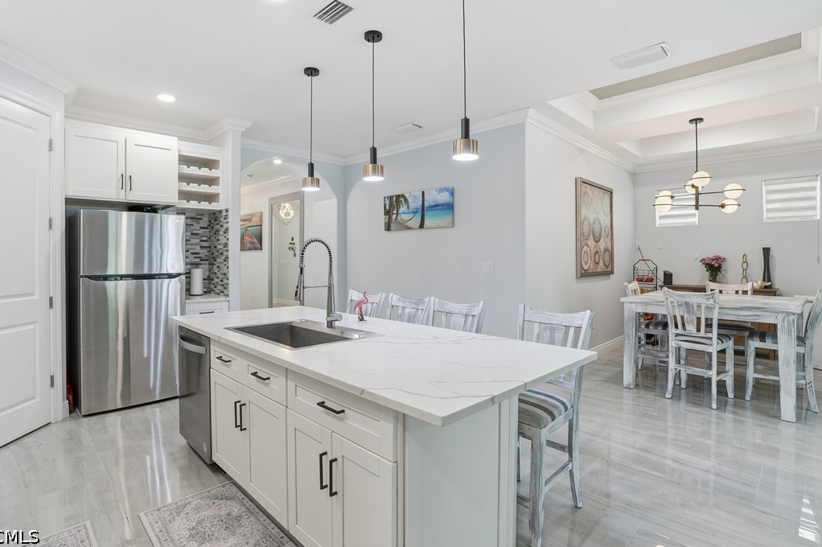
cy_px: 259
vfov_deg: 70.3
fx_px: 388
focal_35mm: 17
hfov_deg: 93.3
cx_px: 402
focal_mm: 16
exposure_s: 1/60
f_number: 9
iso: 400
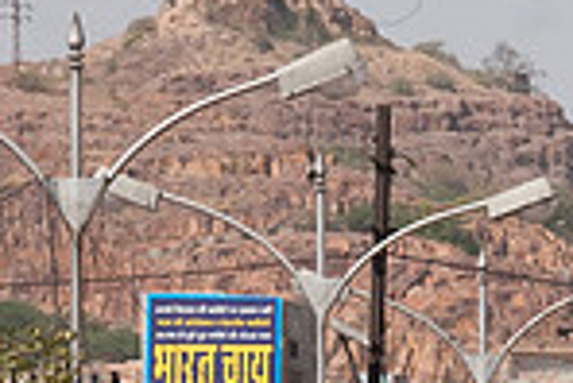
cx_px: 453
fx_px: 8873
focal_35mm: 557
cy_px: 696
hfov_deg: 3.7
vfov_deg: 2.5
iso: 100
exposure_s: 1/250
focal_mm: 95
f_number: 8
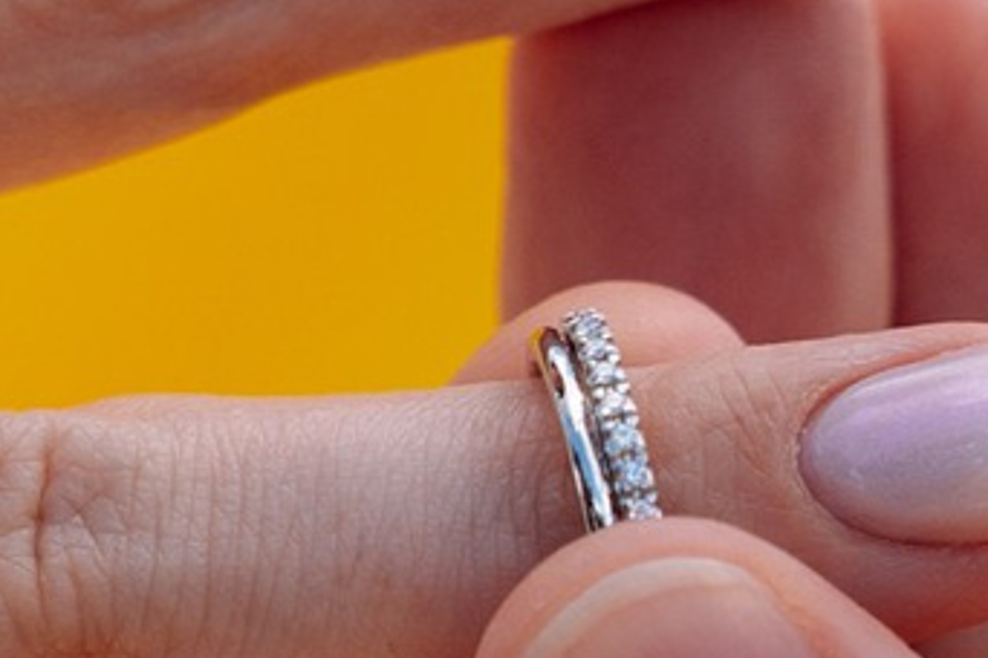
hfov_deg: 1.6
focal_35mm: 1324
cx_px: -273
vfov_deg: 1.0
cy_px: 626
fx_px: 36334
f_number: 3.2
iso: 125
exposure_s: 1/1250
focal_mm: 144
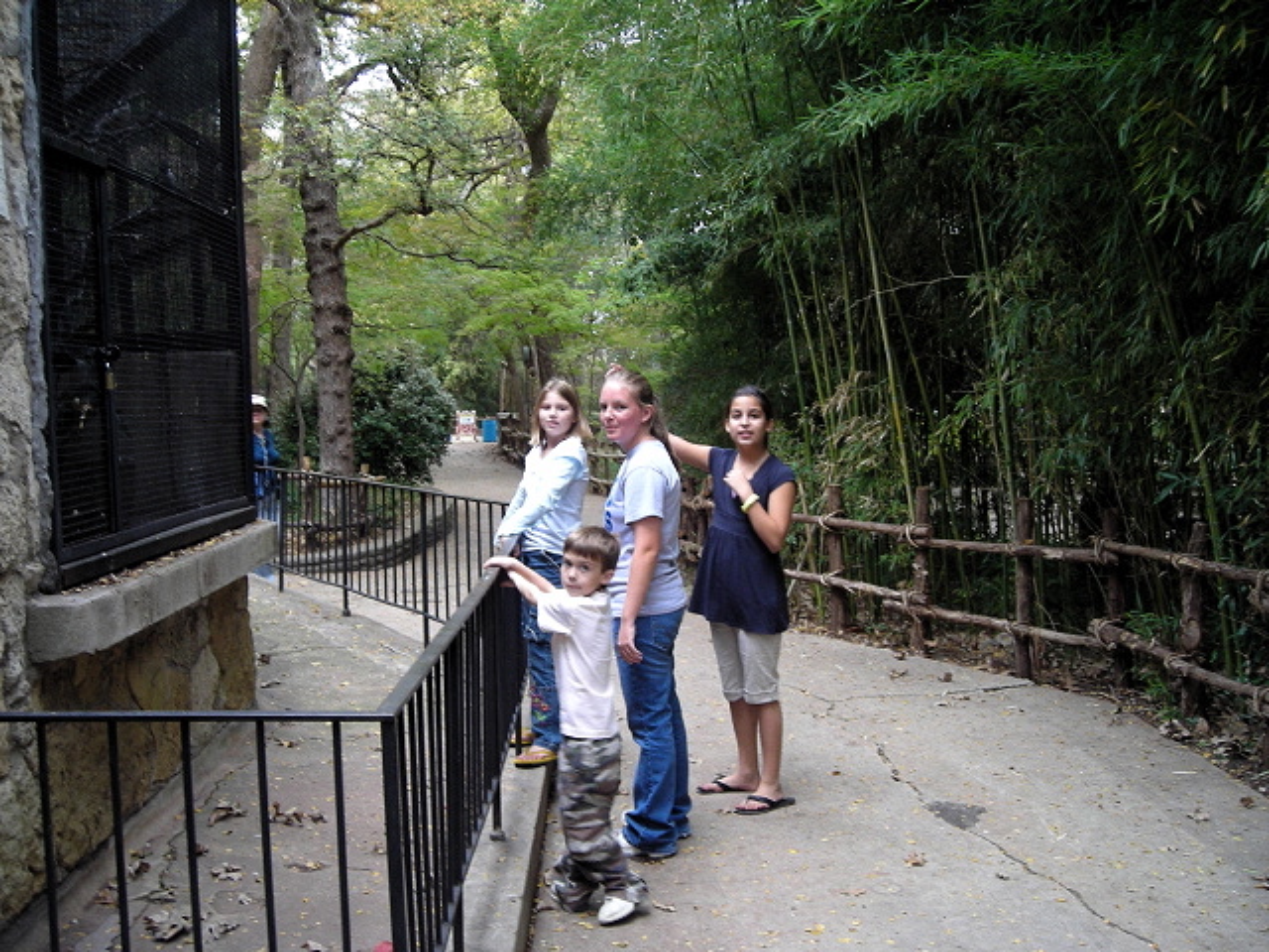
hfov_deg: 49.0
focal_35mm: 38
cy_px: 476
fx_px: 1393
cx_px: 634
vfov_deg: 37.7
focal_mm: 6.3
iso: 95
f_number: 3.2
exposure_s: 1/36.7
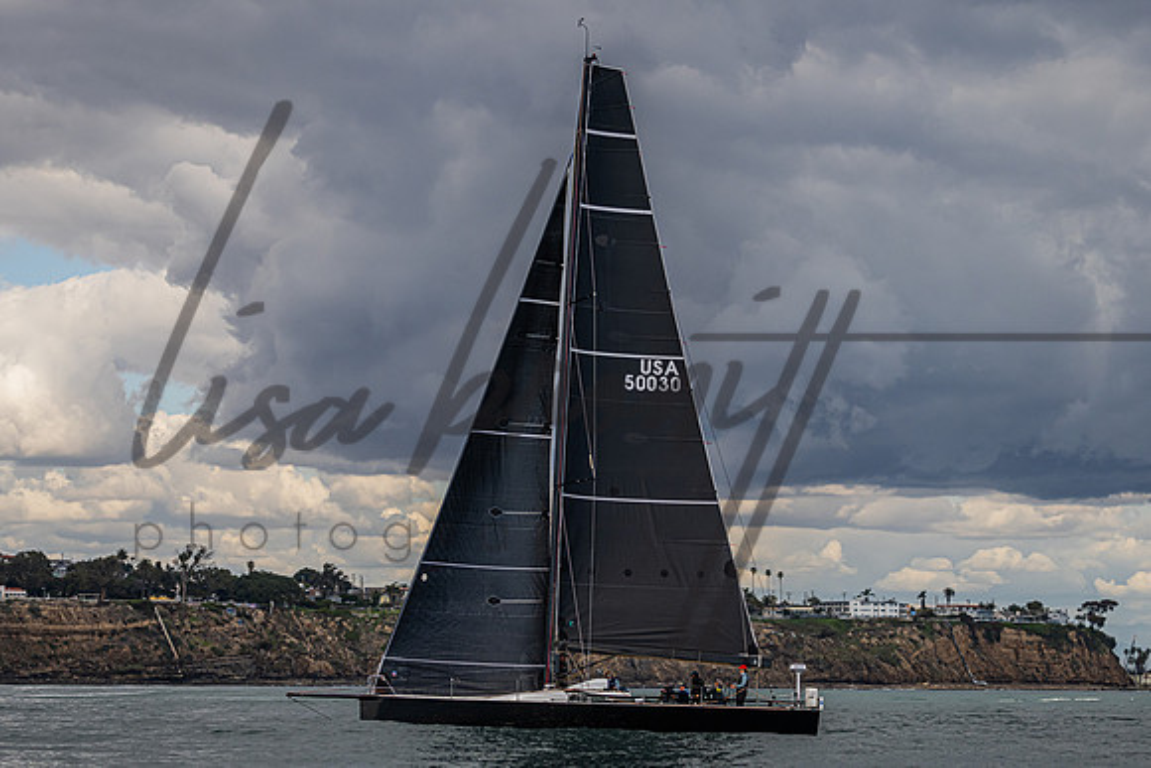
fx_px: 4017
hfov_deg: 16.3
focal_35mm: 126
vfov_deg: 10.9
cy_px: 362
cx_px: 576
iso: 400
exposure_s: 1/3200
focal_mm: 100
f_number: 5.6
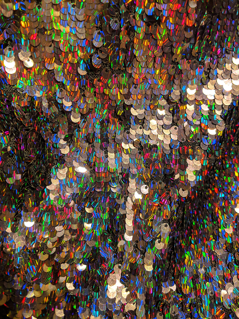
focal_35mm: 27
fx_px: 249
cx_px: 120
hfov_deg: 51.4
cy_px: 160
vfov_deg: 65.3
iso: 82
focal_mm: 4.44
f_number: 1.8
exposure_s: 1/125
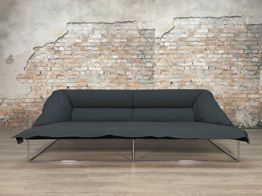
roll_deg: -0.3
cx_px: 131
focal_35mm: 26
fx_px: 197
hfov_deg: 67.3
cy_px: 98
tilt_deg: -4.9
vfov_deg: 53.1
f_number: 1.6
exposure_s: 1/50
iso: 80
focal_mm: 5.1
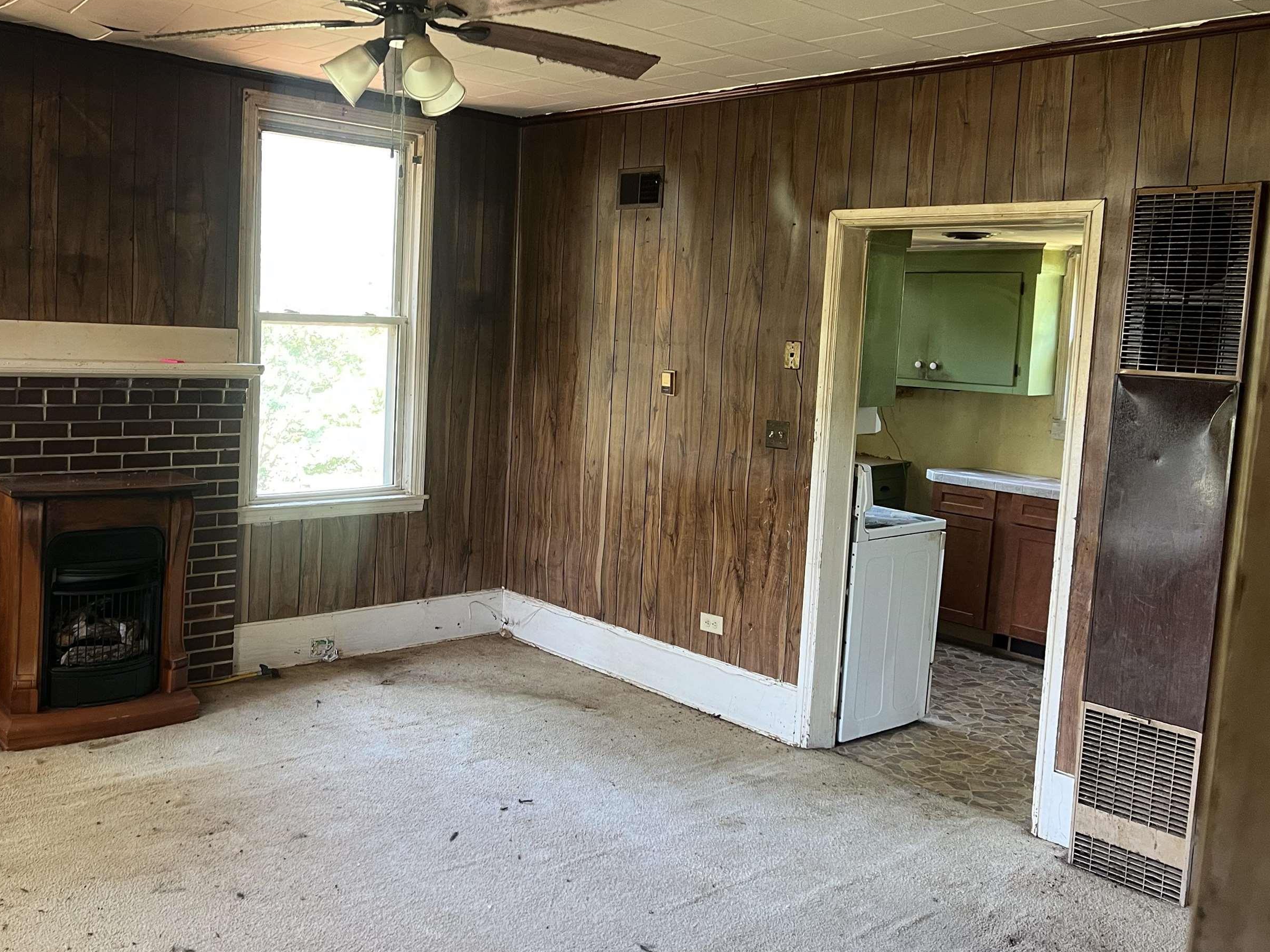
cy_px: 429
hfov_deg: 55.0
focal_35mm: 33
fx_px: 1211
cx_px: 509
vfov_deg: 42.9
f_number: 1.5
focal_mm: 5.7
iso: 160
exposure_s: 1/60
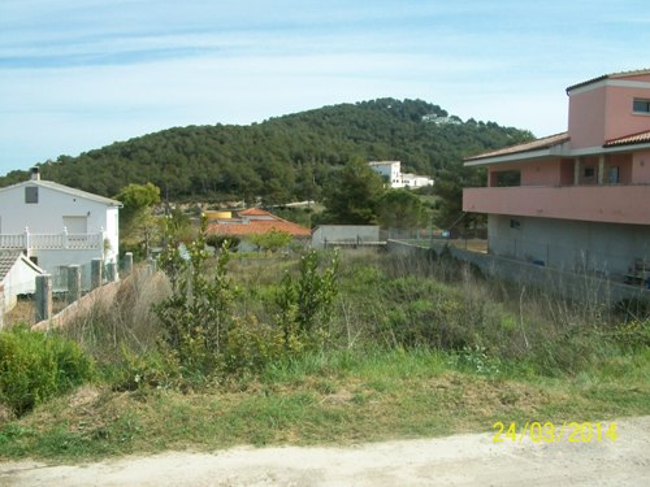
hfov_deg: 54.0
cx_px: 325
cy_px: 244
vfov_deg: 41.8
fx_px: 638
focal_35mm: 34
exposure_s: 1/400
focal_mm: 5.7
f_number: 5.5
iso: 80
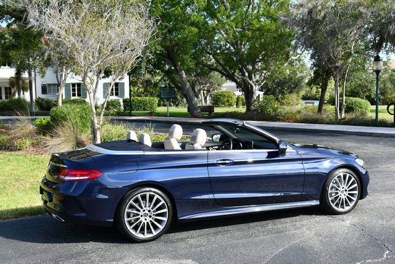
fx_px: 527
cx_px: 198
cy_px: 132
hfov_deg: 41.1
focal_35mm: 48
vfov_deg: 28.1
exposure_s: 1/250
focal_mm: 24
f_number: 7.1
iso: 200
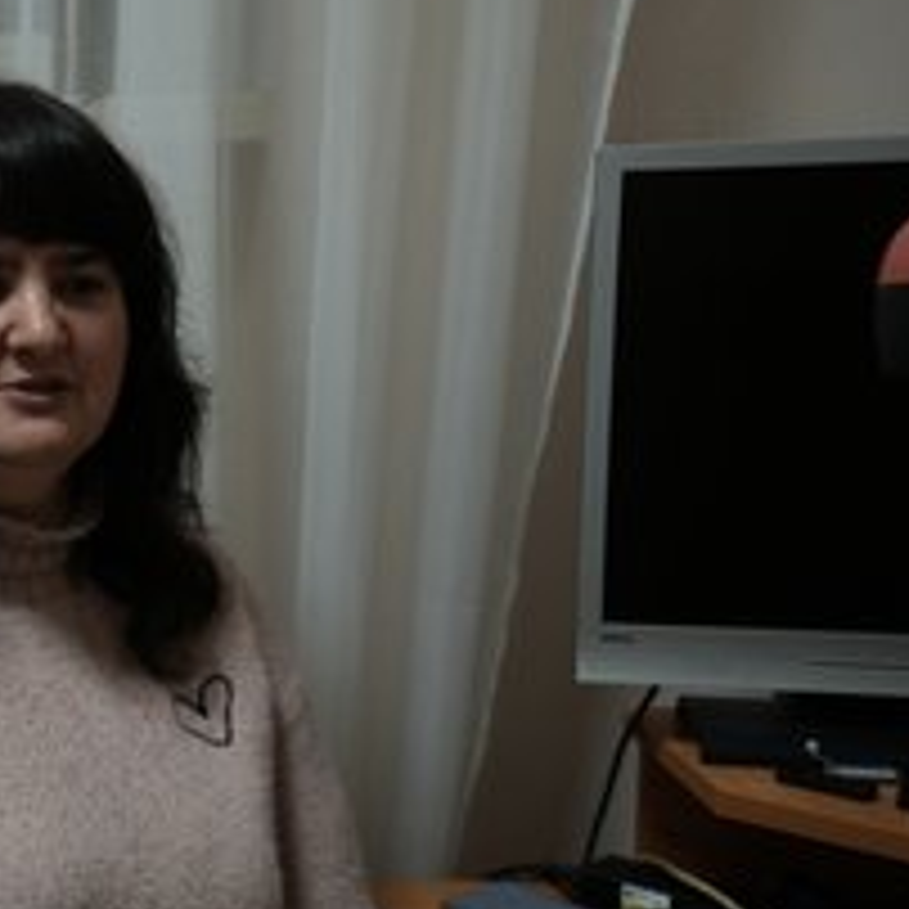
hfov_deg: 27.6
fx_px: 1753
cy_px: 529
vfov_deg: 29.0
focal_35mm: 59
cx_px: 32
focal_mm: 35
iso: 250
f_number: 2.8
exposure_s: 1/50
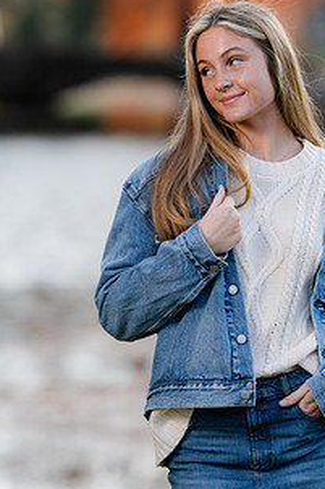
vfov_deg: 10.2
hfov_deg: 6.8
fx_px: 2725
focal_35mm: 201
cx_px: 239
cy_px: 188
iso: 200
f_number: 2.2
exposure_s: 1/800
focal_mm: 135
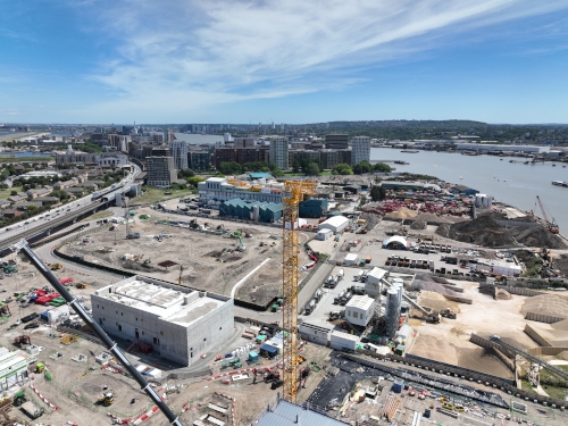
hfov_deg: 71.6
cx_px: 284
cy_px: 213
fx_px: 394
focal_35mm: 24
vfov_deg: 56.8
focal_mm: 12.29
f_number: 3.5
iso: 100
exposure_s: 1/2000
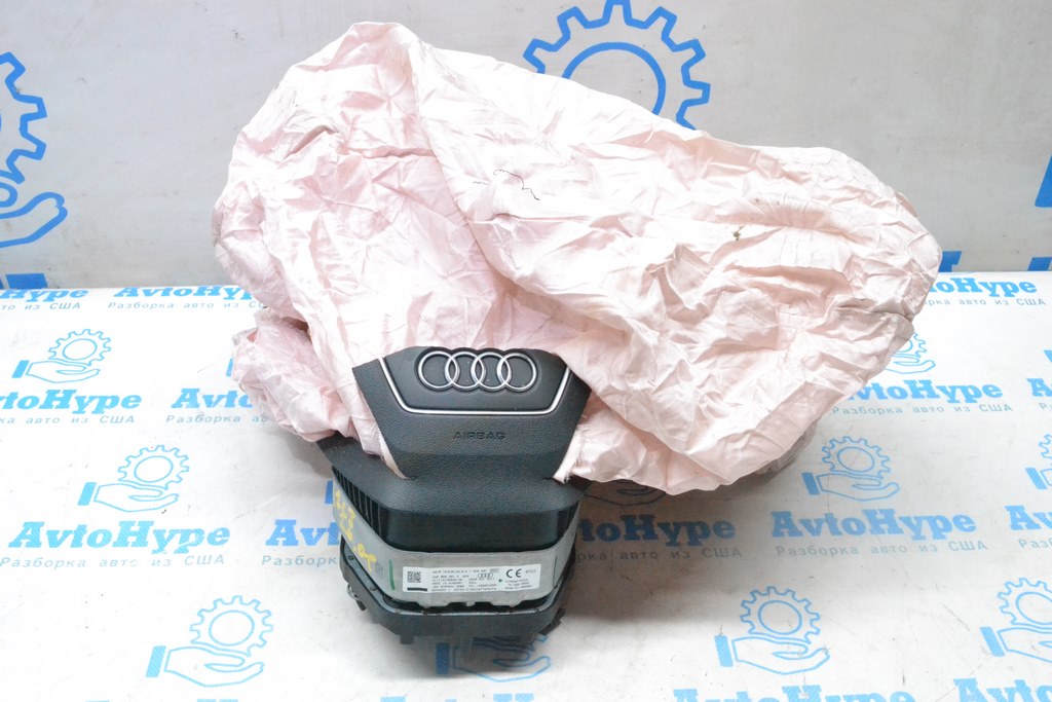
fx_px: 1052
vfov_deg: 36.9
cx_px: 526
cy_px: 351
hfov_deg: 53.1
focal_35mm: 36
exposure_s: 1/125
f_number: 10
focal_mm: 24
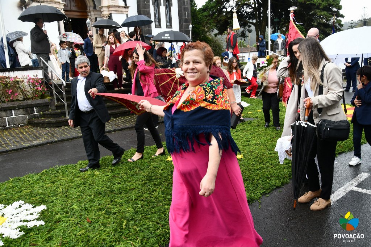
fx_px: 340
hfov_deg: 57.2
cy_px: 124
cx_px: 186
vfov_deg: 39.9
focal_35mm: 33
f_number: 5.6
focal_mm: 22
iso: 360
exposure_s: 1/250
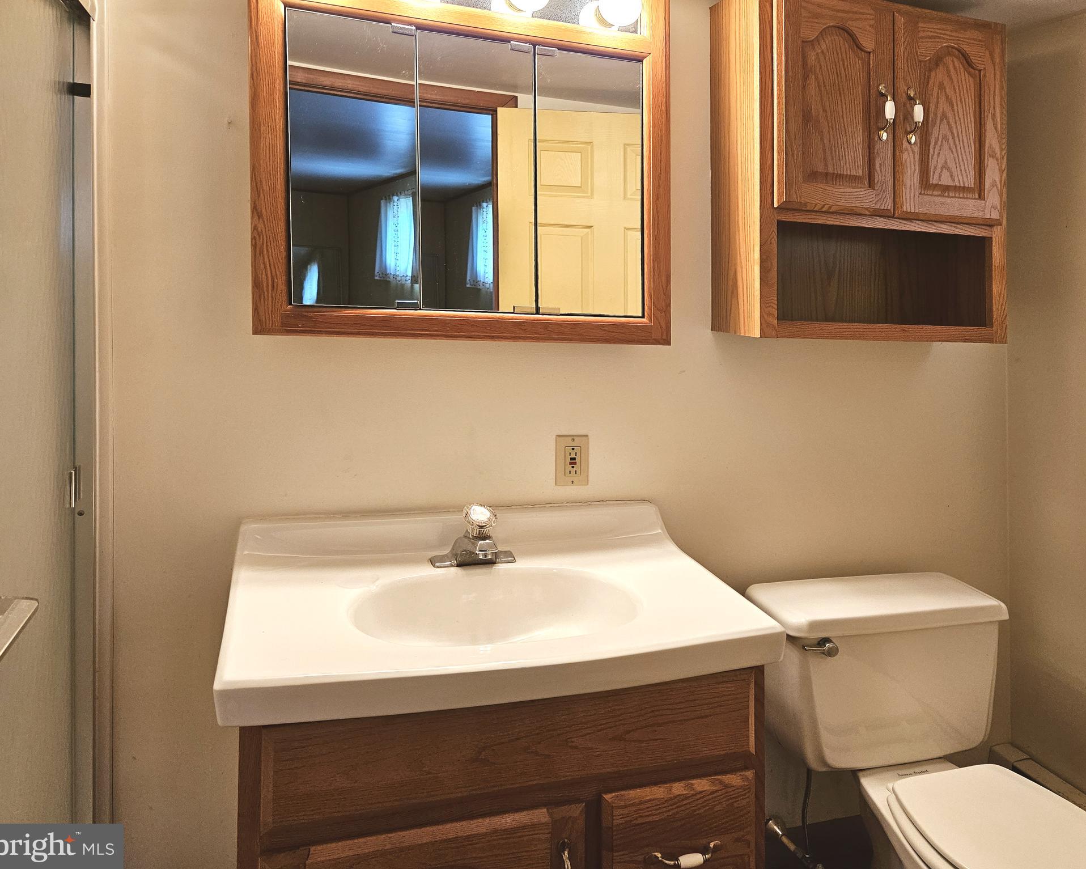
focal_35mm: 24
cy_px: 435
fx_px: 771
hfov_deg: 70.3
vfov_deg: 58.8
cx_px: 562
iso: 320
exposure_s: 1/120
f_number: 1.8
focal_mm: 5.4
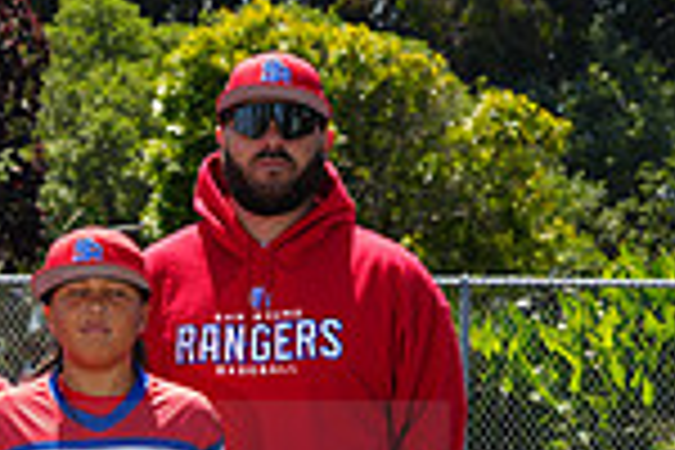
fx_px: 5062
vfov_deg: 5.1
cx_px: -423
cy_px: 461
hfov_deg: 7.5
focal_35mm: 270
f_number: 8
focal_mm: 70
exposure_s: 1/250
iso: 160
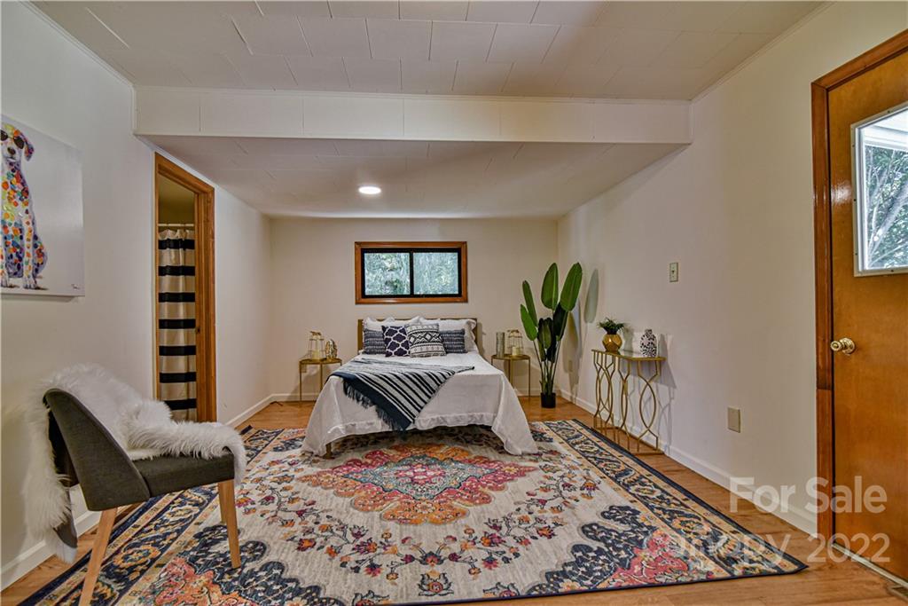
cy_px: 303
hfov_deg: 96.7
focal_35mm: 16
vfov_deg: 73.8
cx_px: 454
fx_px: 404
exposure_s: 1/100
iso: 1600
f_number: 5
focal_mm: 16
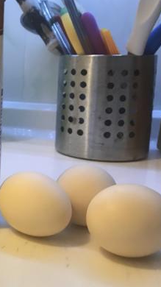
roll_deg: -0.2
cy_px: 136
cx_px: -69
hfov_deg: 19.7
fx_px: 410
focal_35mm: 54
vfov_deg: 38.5
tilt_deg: -10.1
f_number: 1.8
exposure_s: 1/16
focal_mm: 3.99
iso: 100
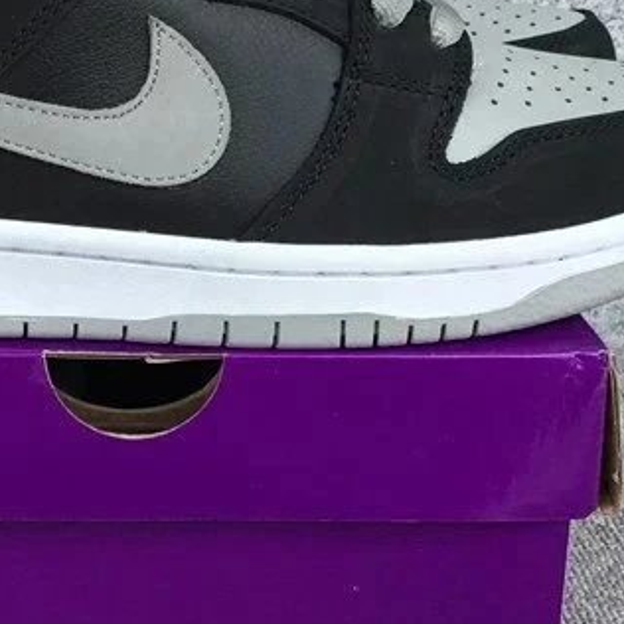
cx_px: 158
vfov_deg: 22.2
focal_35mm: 78
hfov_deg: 22.0
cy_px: 256
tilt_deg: -17.5
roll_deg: -0.7
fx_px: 1591
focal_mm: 3.3
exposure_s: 1/209
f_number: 2.4
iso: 25
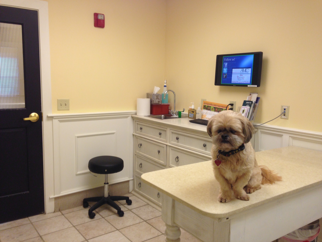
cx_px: 161
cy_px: 121
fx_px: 307
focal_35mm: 33
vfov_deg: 42.9
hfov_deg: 55.4
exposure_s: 1/40
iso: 50
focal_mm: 4.12
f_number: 2.4
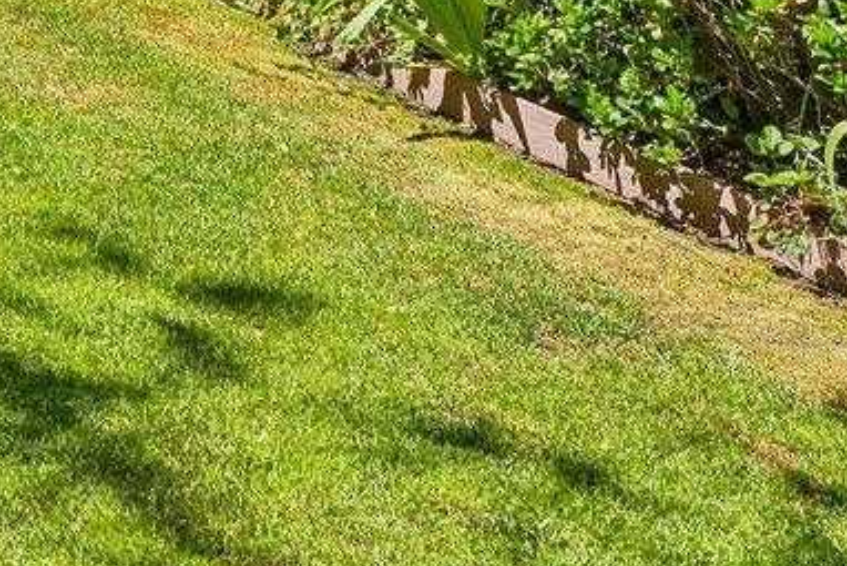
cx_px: -550
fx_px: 1765
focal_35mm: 75
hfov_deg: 21.1
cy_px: -680
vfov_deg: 14.1
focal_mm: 14
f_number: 8
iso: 800
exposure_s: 1/1000
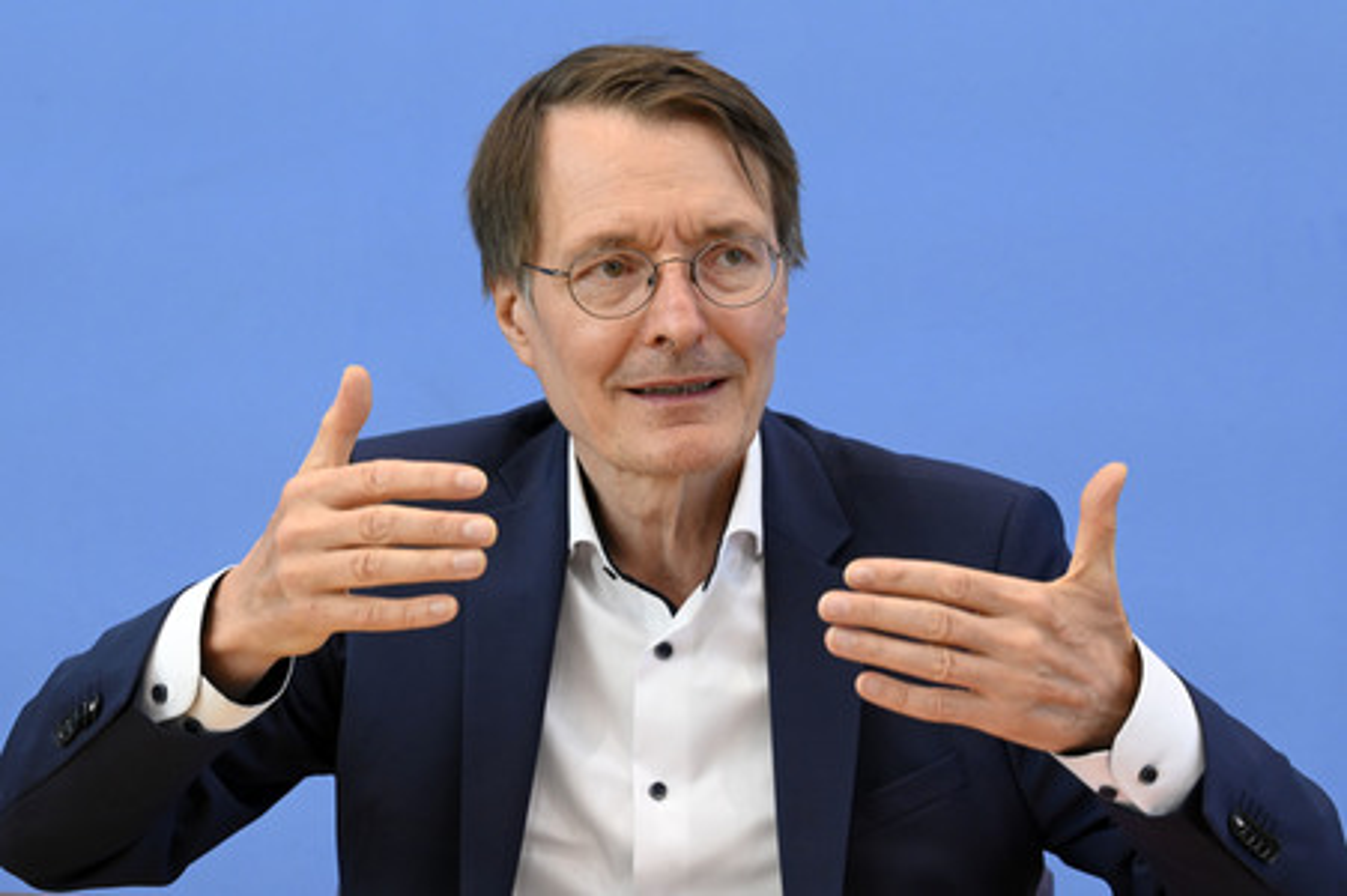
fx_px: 3926
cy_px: 448
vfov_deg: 13.0
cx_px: 674
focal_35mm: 105
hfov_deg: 19.5
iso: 3200
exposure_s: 1/250
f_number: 9
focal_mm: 105
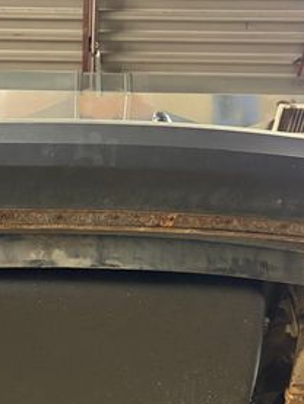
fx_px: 702
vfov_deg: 31.4
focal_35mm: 60
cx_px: 80
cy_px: 321
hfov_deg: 24.2
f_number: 1.6
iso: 500
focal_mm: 5.96
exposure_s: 1/60
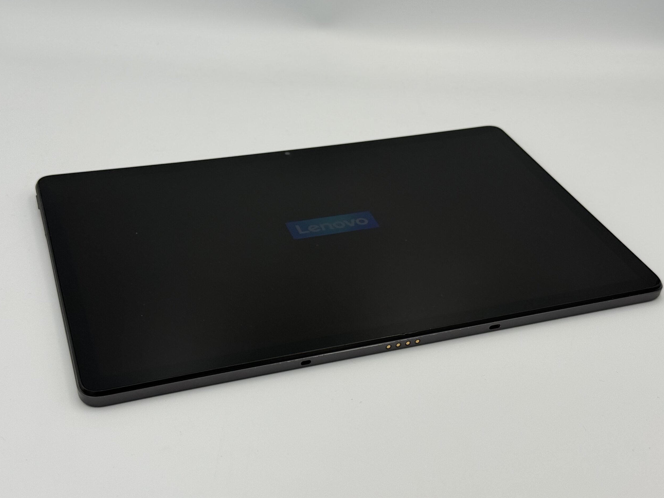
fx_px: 940
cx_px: 332
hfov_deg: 38.9
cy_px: 245
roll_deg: -2.7
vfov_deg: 29.7
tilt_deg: -33.2
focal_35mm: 49
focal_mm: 6.76
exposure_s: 1/754
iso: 64
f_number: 1.78
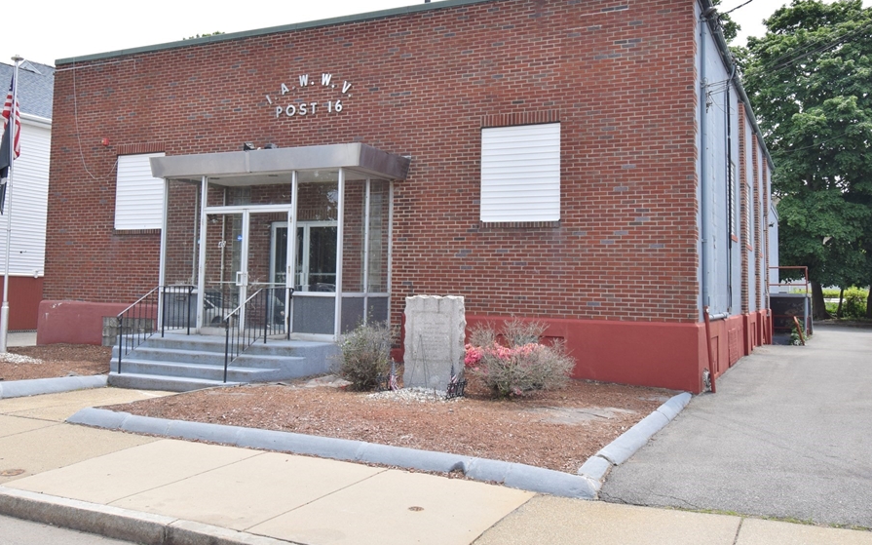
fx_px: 832
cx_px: 403
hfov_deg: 55.3
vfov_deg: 36.1
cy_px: 215
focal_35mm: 35
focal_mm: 20
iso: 400
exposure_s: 1/640
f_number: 8
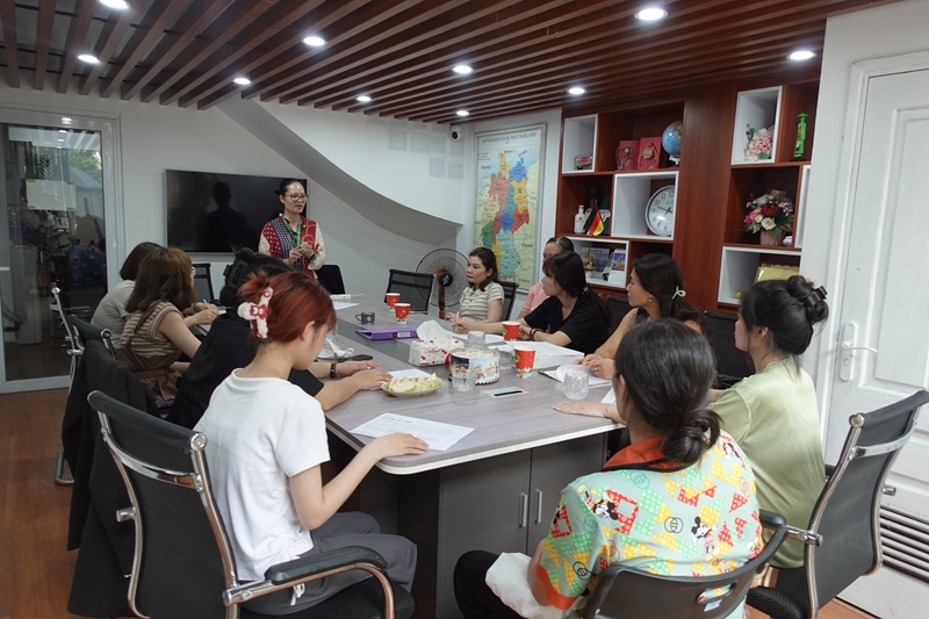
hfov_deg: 73.8
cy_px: 310
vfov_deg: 53.1
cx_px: 464
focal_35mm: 24
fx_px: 619
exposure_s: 1/60
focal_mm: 9.4
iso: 250
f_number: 2.8
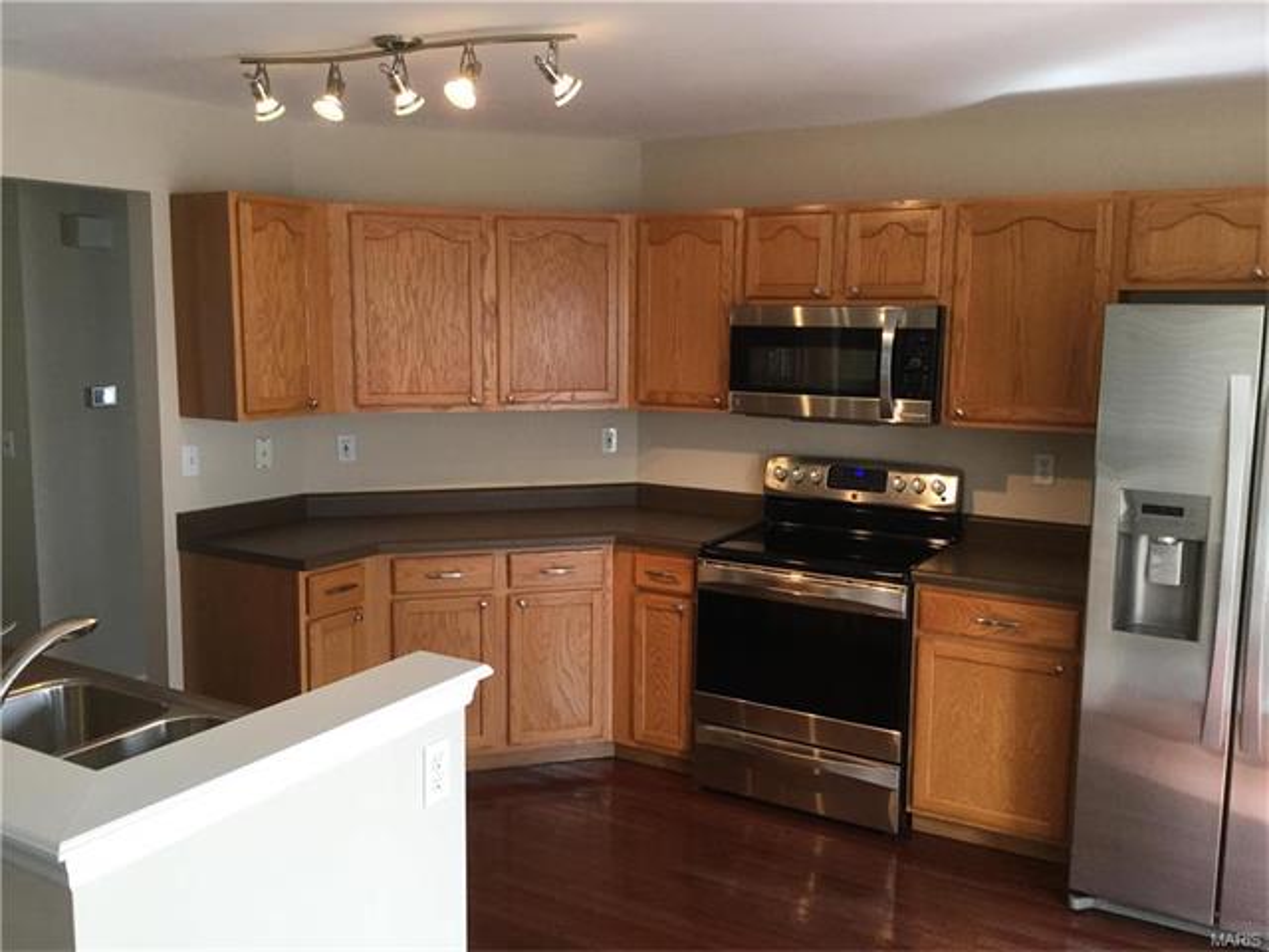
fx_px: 1136
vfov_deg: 45.4
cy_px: 476
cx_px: 634
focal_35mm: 31
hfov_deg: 58.4
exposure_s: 1/30
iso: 40
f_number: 2.4
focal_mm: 3.3
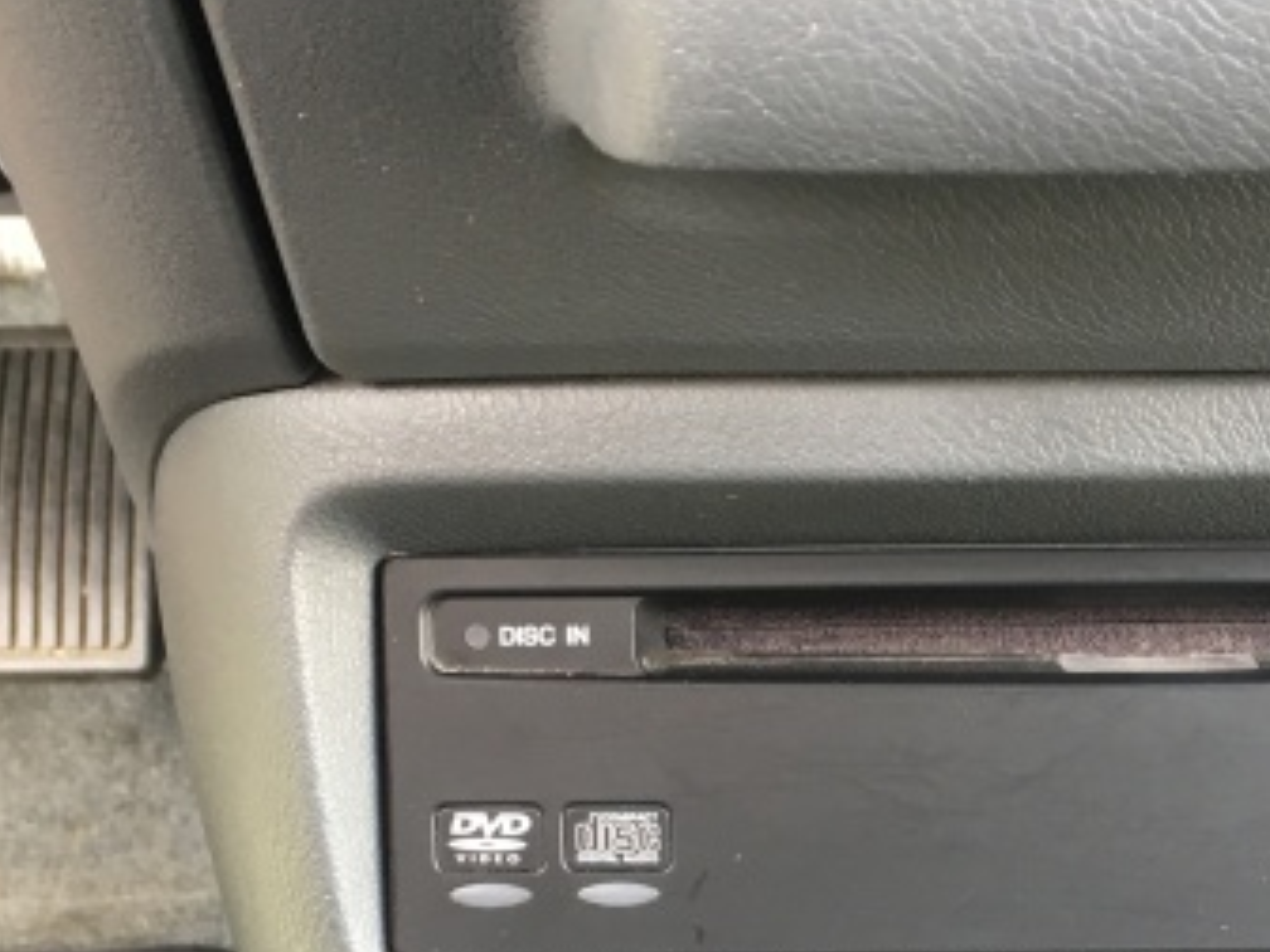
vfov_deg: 20.8
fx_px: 2531
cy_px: 899
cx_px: 888
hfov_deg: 27.9
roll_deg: +4.7
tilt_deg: -34.9
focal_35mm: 69
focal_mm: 4.15
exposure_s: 1/30
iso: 64
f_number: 2.2
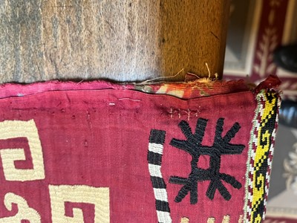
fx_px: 223
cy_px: 112
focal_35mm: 26
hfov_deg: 67.3
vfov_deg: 53.1
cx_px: 148
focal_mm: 5.1
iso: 320
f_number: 1.6
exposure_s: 1/50
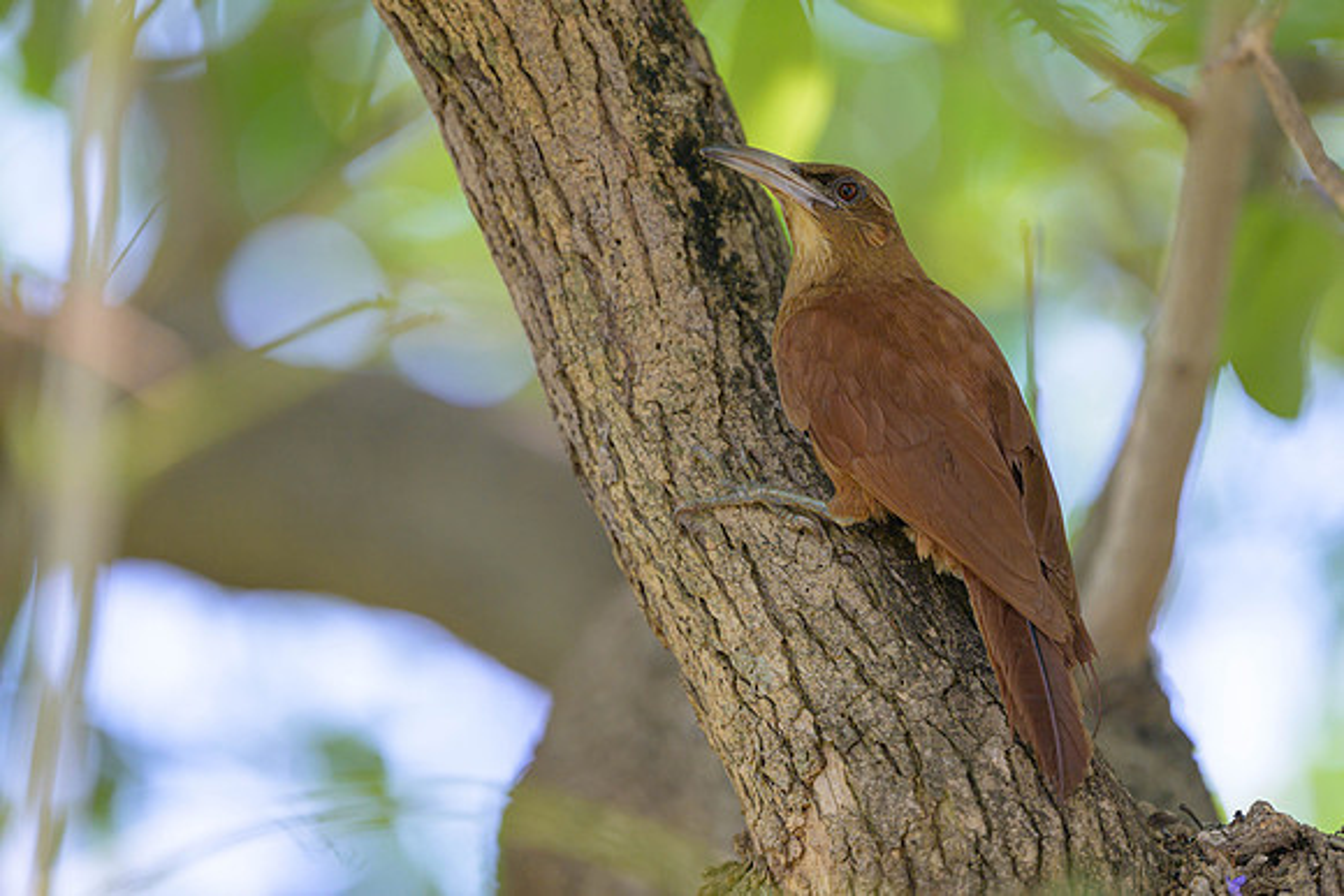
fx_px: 20443
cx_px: 661
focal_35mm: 547
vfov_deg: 2.5
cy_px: 303
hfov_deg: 3.8
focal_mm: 400
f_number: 2.8
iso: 360
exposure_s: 1/1600
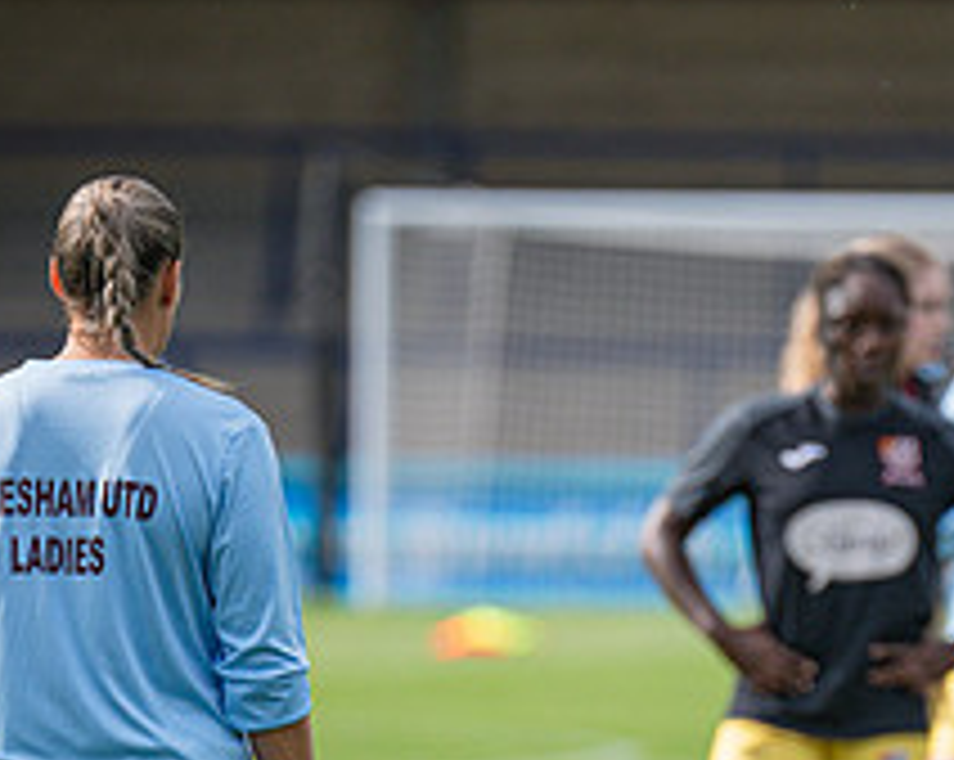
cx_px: 813
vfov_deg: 2.5
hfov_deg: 3.1
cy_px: 802
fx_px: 17425
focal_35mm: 618
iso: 400
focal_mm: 200
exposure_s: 1/5000
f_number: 2.8
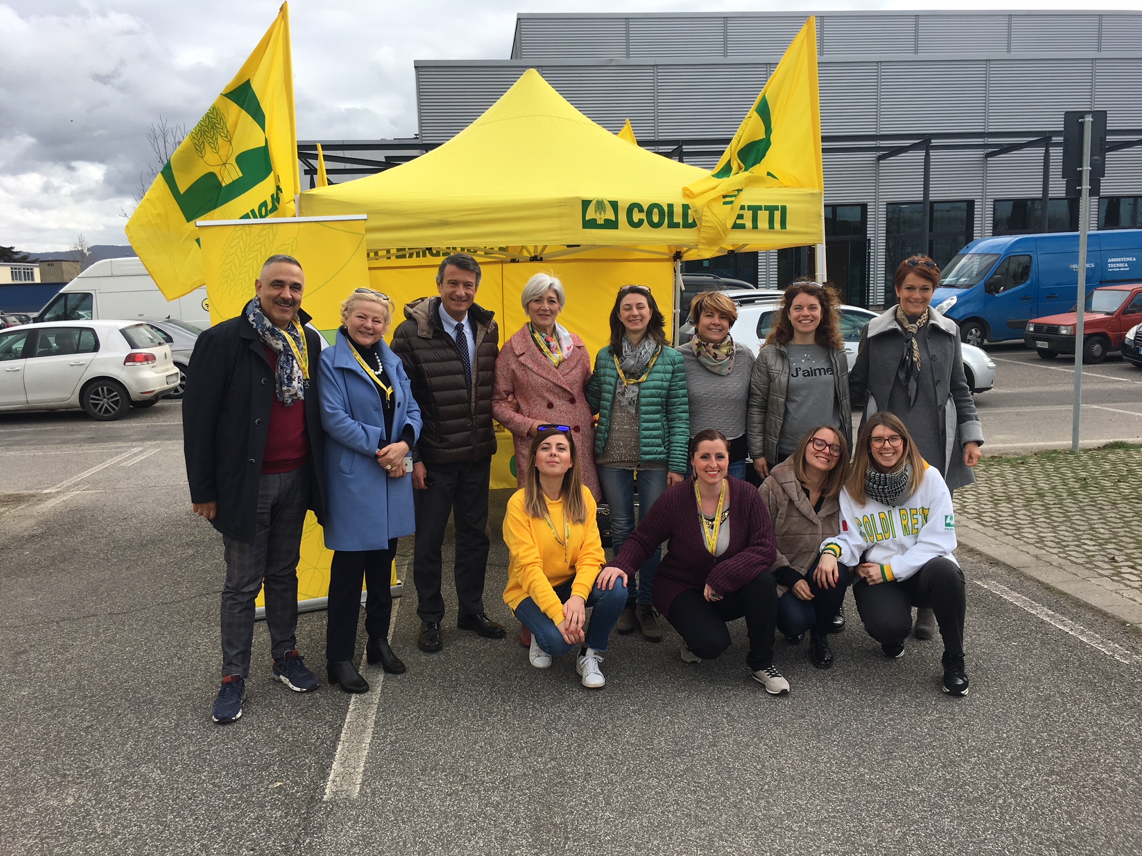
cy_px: 428
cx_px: 571
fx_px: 957
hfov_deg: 61.7
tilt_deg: -7.5
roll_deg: +2.1
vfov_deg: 48.2
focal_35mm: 29
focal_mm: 4.15
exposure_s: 1/827
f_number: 2.2
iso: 25
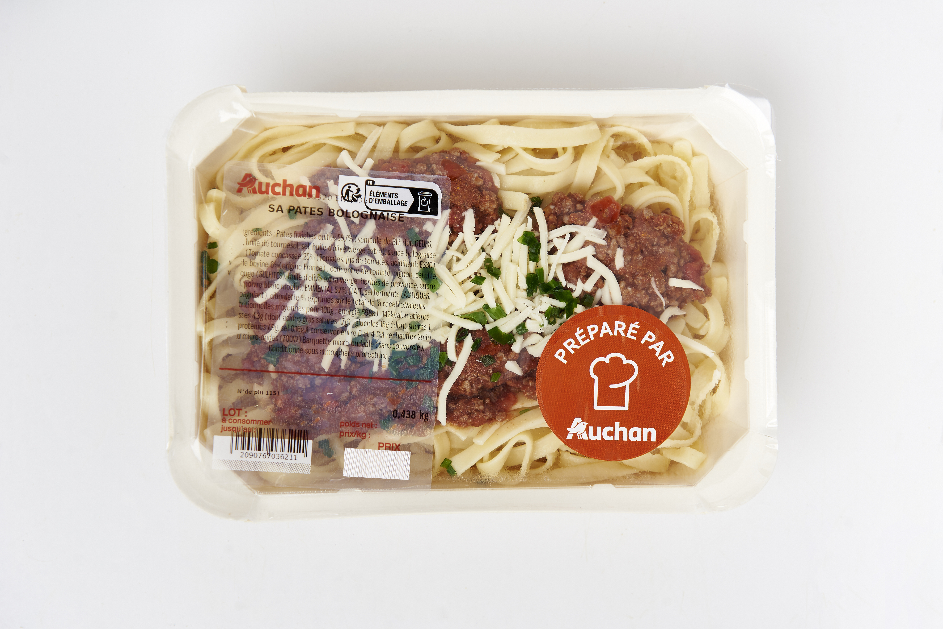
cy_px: 314
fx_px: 1520
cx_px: 472
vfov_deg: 23.4
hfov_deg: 34.5
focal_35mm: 58
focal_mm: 58
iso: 200
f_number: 6.3
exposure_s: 1/200
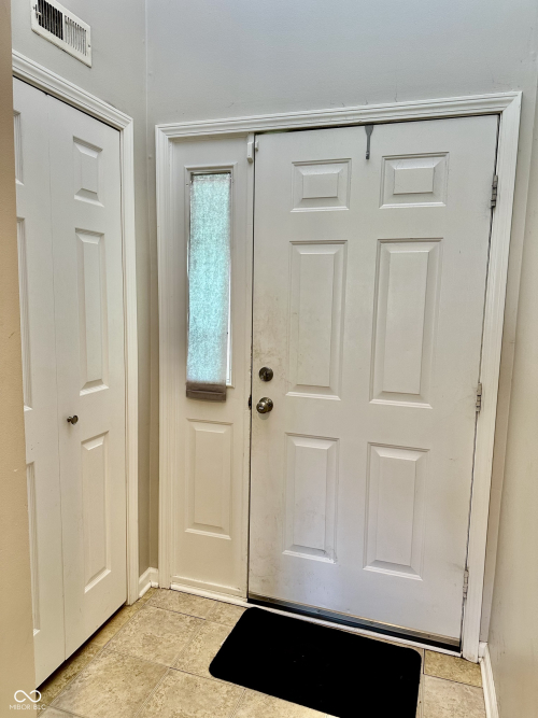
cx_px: 269
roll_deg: -1.7
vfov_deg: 71.6
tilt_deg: -6.8
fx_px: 498
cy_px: 359
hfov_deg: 56.8
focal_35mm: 24
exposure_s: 1/60
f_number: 1.78
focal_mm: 6.86
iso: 160
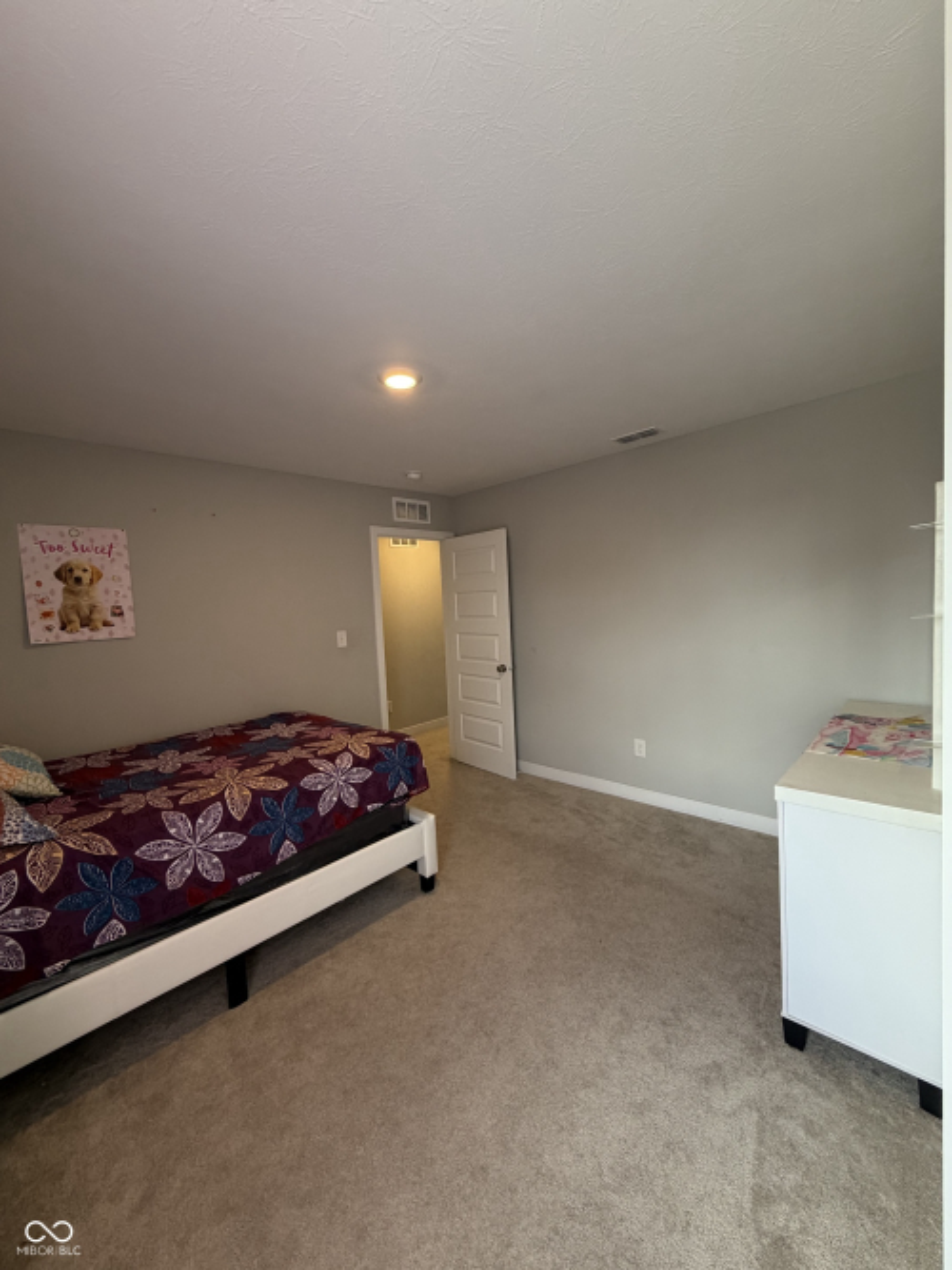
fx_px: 514
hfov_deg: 85.7
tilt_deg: -4.2
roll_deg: +2.3
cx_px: 476
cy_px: 635
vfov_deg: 102.1
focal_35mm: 14
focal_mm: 2.22
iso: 320
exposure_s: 1/120
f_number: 2.2
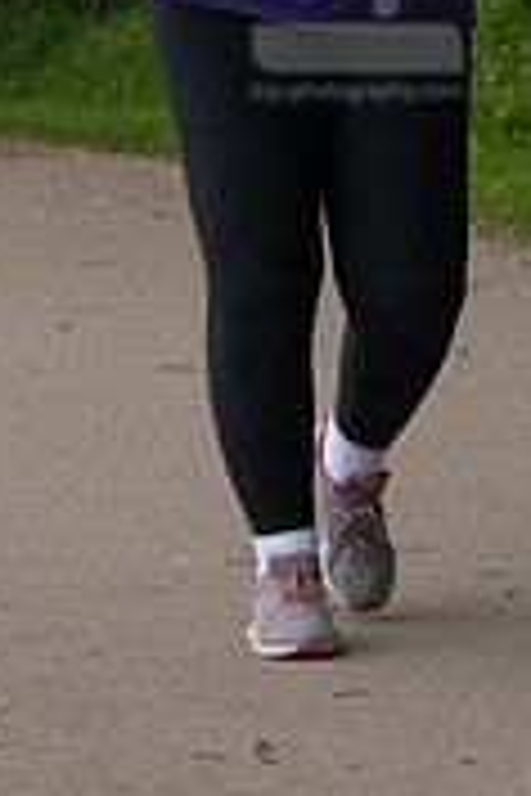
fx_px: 6902
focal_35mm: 312
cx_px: 358
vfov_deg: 6.6
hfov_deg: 4.4
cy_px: -22
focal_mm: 82
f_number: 7.1
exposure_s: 1/1600
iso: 4000
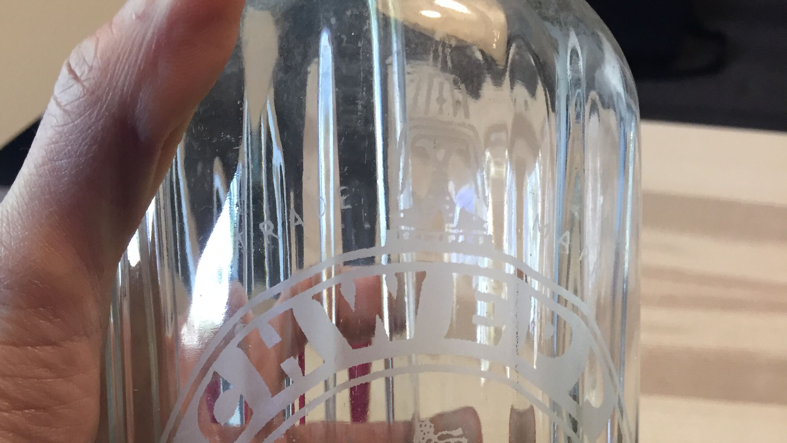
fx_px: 897
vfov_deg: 25.3
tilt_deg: -59.7
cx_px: 388
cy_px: 510
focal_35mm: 43
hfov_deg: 47.4
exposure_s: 1/33
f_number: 2.2
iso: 125
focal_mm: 4.15
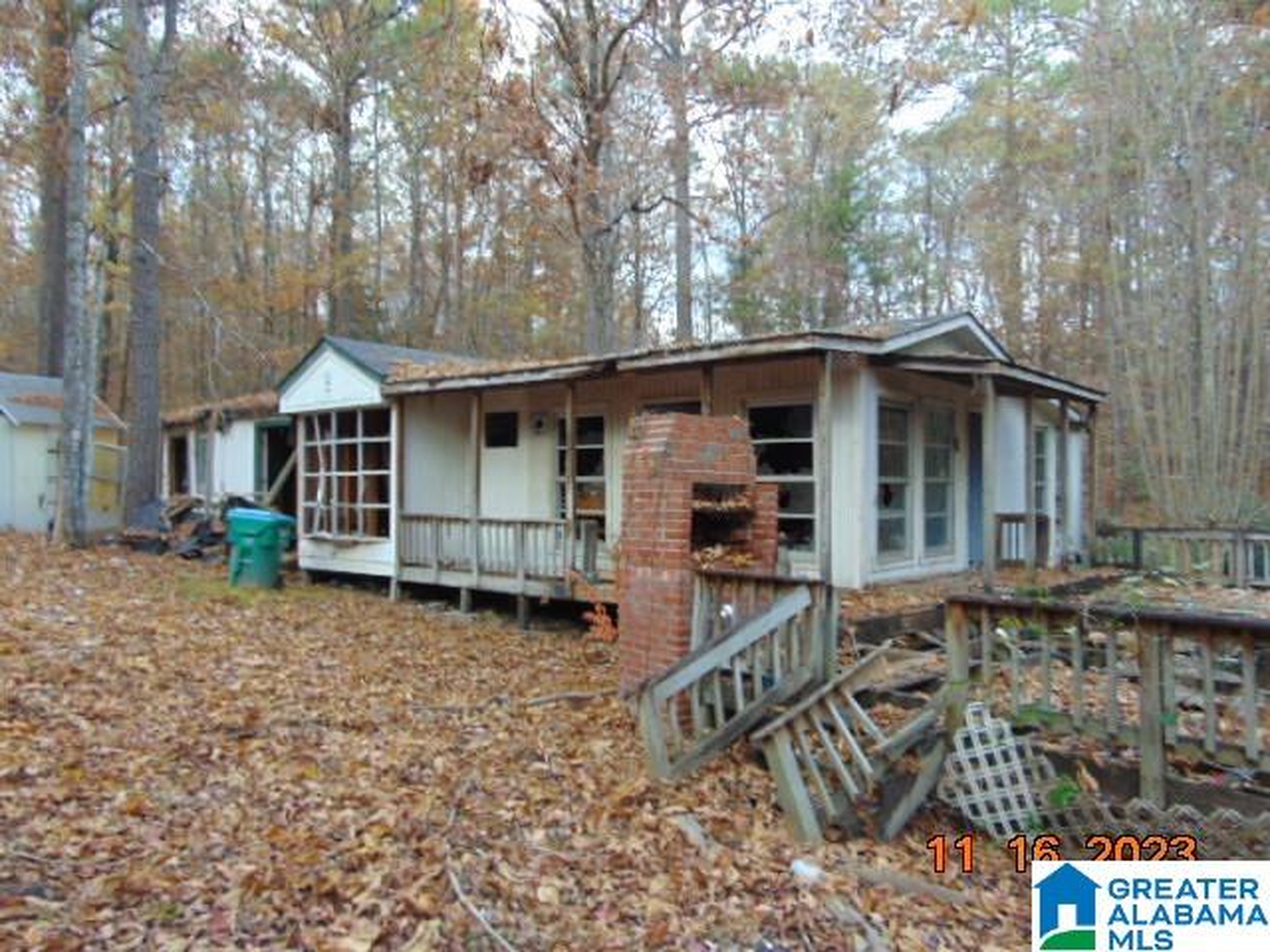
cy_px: 476
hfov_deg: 69.4
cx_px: 635
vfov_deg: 54.9
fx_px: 917
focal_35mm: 25
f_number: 3
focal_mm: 4.5
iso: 100
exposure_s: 1/30
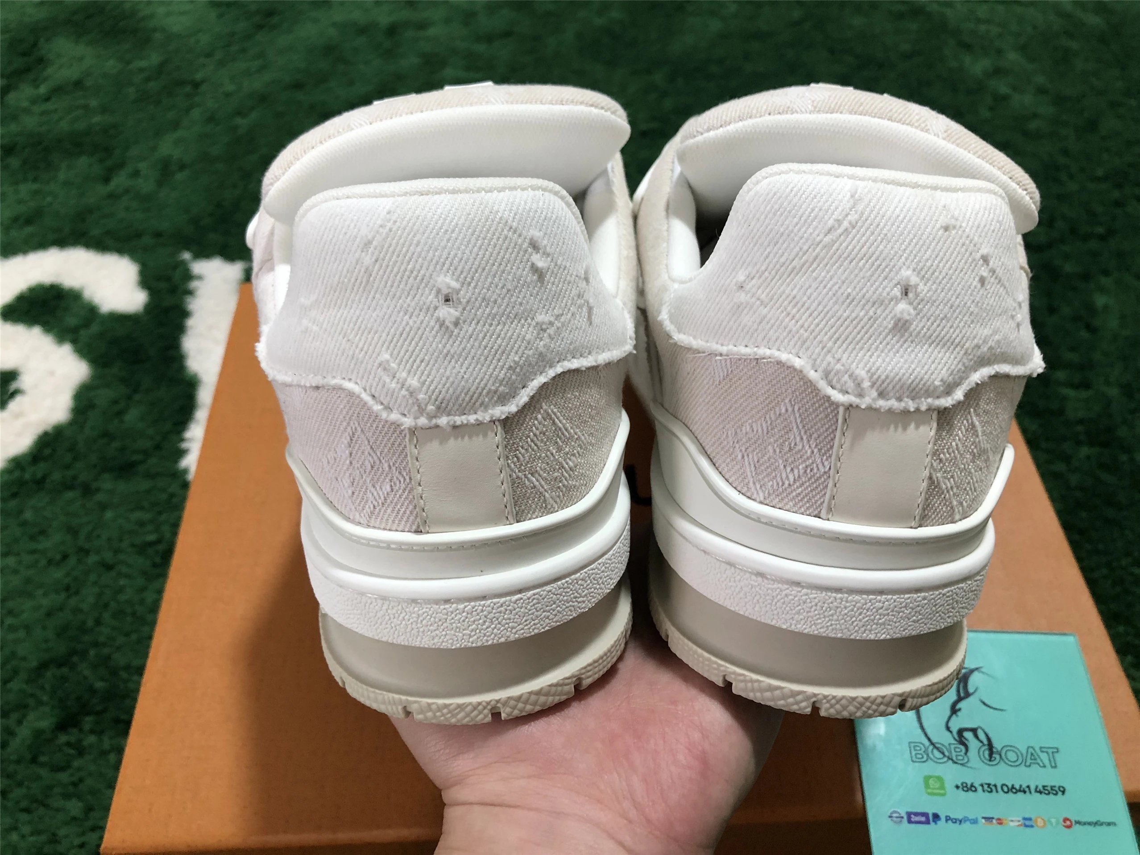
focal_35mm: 28
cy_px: 428
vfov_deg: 49.7
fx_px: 922
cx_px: 570
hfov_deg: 63.4
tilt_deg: -51.4
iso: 40
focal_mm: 4
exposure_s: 1/30
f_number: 1.8
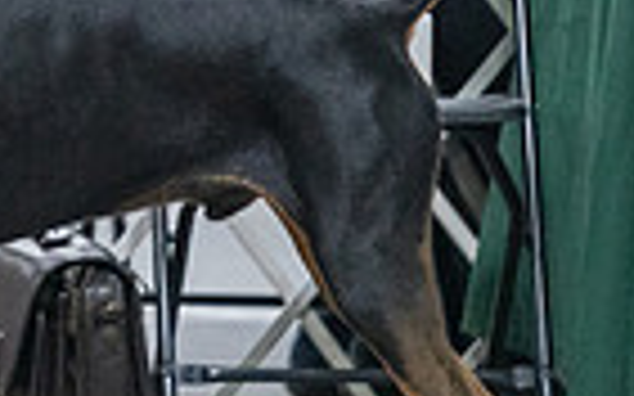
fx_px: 14387
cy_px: -178
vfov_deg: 1.6
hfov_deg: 2.5
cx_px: -265
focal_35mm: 833
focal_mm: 198
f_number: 2.8
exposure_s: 1/320
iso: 6400
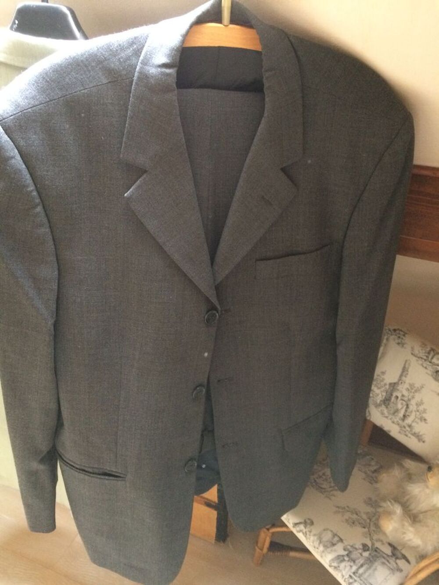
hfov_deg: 48.2
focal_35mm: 29
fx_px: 490
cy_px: 292
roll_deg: -2.8
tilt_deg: -29.3
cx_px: 220
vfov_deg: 61.7
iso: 250
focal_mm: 4.15
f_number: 2.2
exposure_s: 1/25
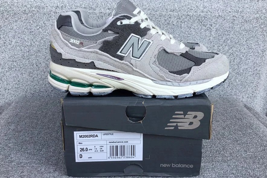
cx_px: 136
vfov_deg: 40.0
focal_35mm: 33
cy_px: 83
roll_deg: -1.0
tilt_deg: -19.8
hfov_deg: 57.2
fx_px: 245
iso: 25
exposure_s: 1/362
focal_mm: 3.3
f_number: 2.4
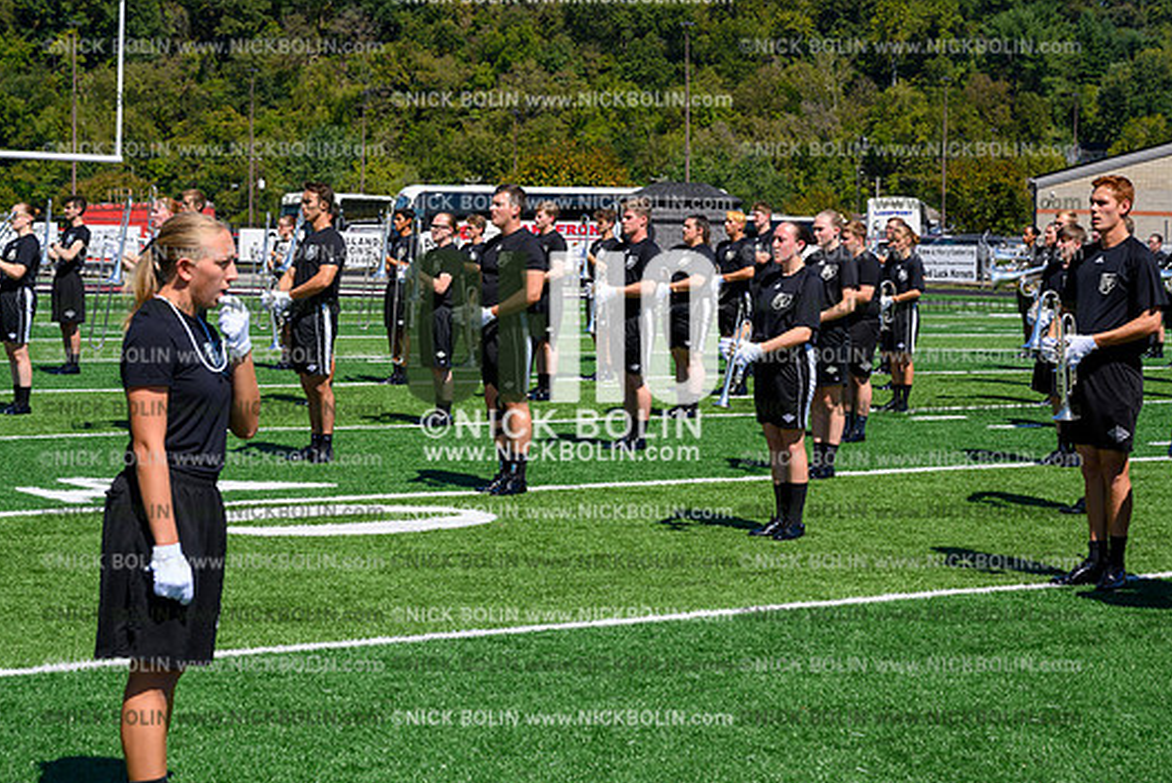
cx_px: 560
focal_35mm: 77
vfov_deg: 17.7
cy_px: 357
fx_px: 2508
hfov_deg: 26.3
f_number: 8
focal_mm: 70
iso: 160
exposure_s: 1/500
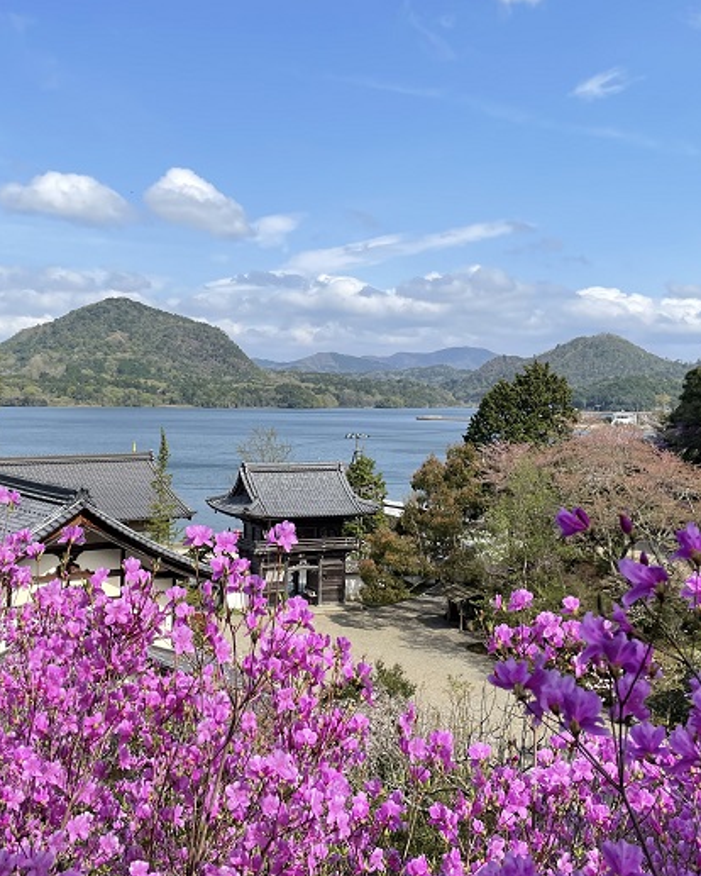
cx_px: 277
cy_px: 369
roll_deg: -0.8
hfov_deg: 37.2
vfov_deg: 45.6
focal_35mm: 40
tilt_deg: +1.9
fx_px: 1037
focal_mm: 4.2
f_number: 1.6
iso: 32
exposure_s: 1/3861
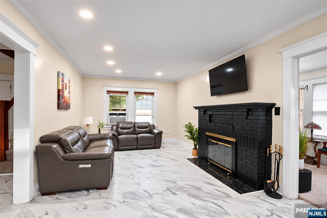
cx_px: 164
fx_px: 145
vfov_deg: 73.8
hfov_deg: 96.7
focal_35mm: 16
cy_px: 109
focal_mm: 16
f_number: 9
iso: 2000
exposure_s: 1/13
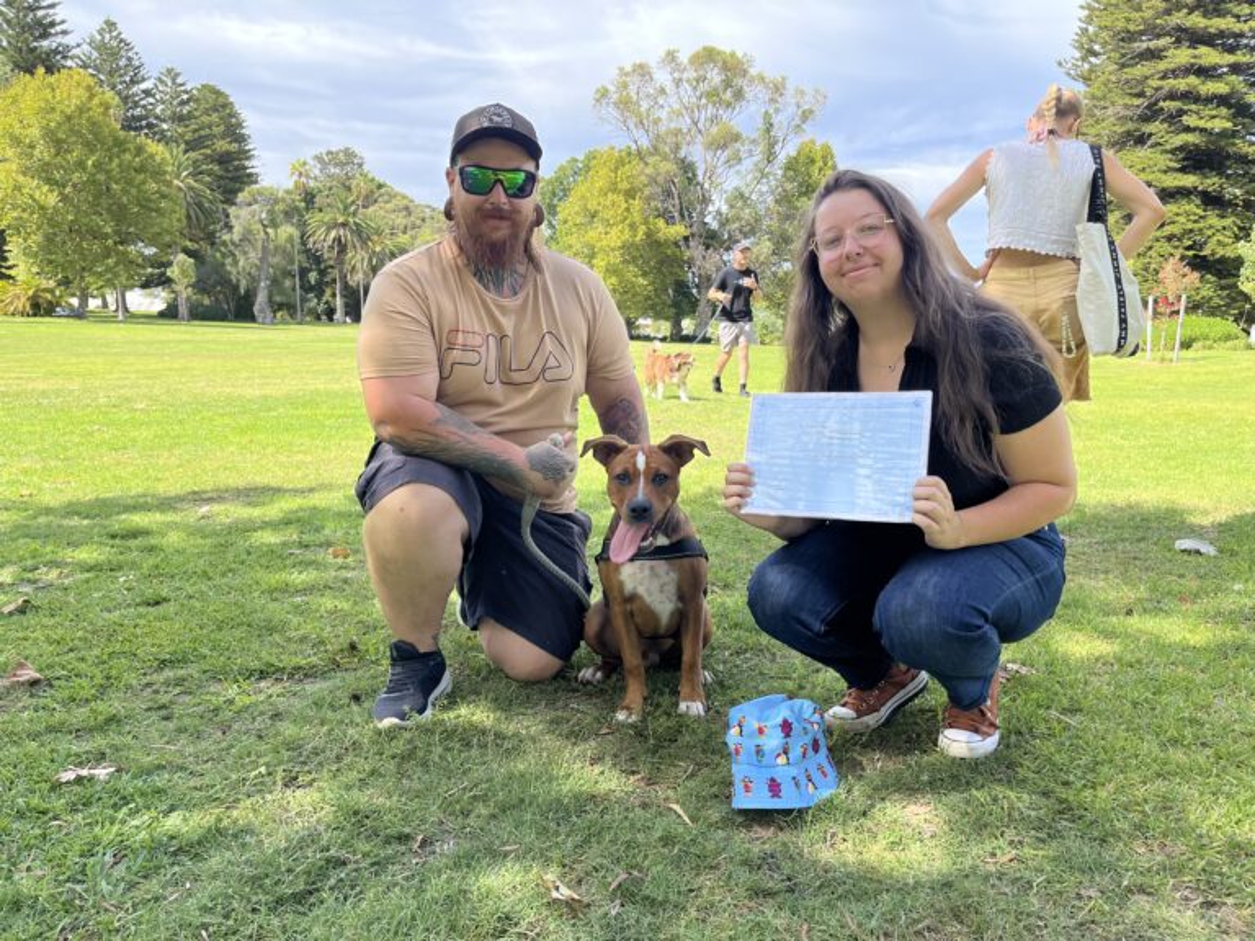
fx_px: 943
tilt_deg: -6.0
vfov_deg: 53.1
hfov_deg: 67.3
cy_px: 470
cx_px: 628
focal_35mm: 26
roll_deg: -1.2
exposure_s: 1/951
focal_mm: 5.1
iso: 50
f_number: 1.6
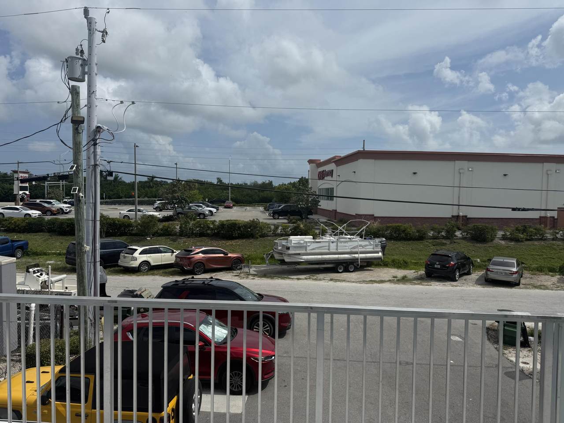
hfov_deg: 71.6
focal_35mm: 24
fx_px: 391
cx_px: 282
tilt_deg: -2.2
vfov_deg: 56.8
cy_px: 212
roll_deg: -0.6
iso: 80
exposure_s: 1/10309
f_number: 1.78
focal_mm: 6.76
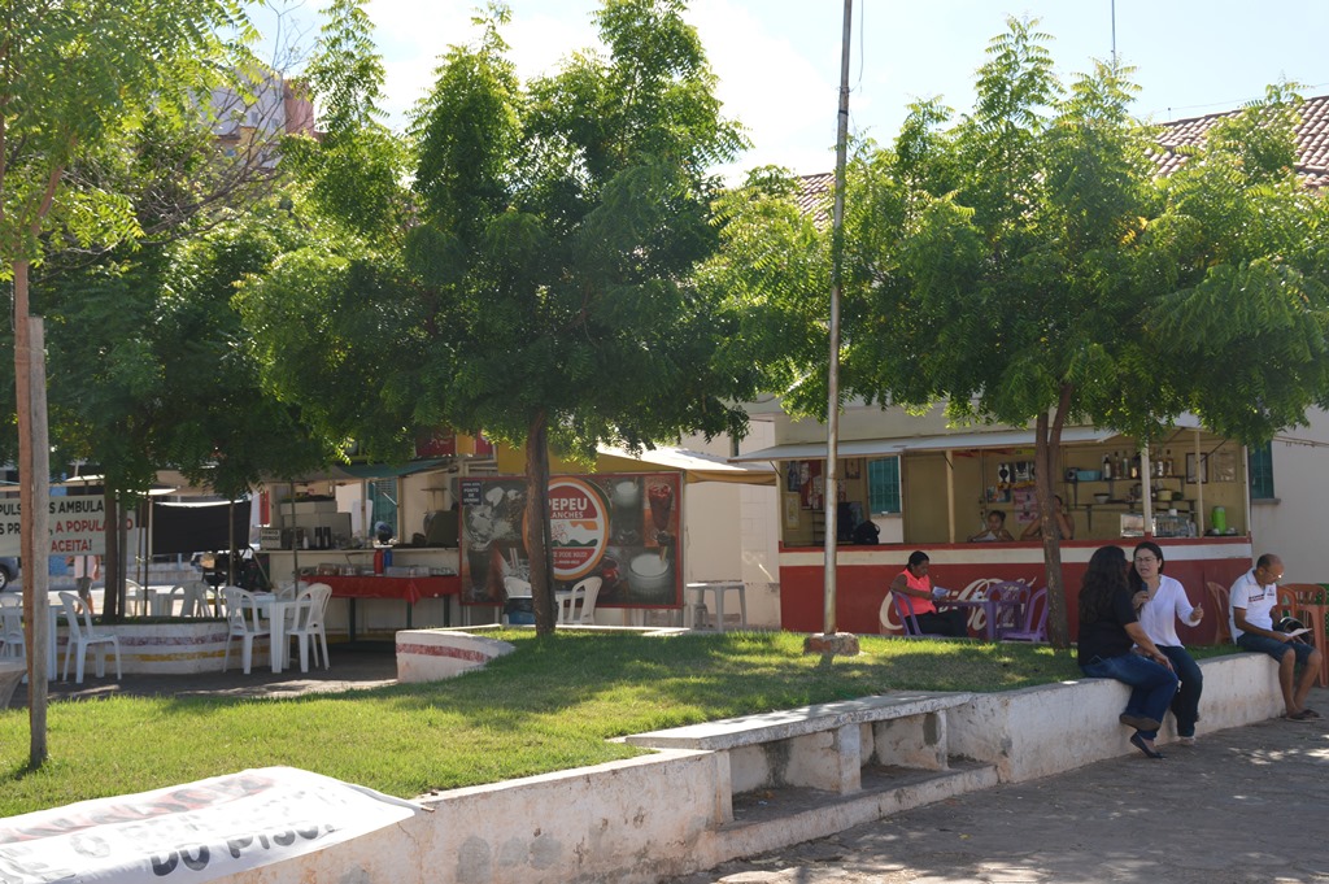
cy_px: 442
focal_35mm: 52
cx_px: 664
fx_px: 1937
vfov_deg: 25.7
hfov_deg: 37.9
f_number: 8
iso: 100
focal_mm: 35
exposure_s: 1/200
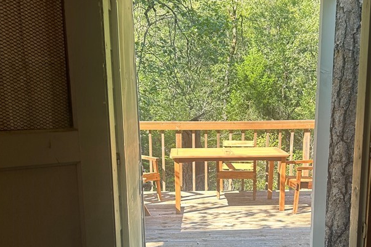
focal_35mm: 46
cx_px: 230
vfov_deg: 28.6
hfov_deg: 42.5
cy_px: 195
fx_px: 474
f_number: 1.5
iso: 40
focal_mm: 5.7
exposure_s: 1/225
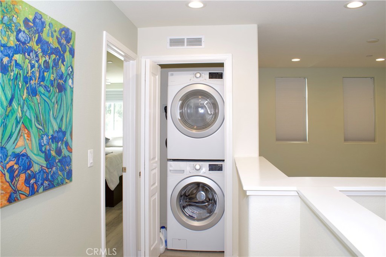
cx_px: 193
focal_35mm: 27
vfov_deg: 47.9
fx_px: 289
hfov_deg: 67.4
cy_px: 128
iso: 800
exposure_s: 1/60
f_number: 8
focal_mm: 18
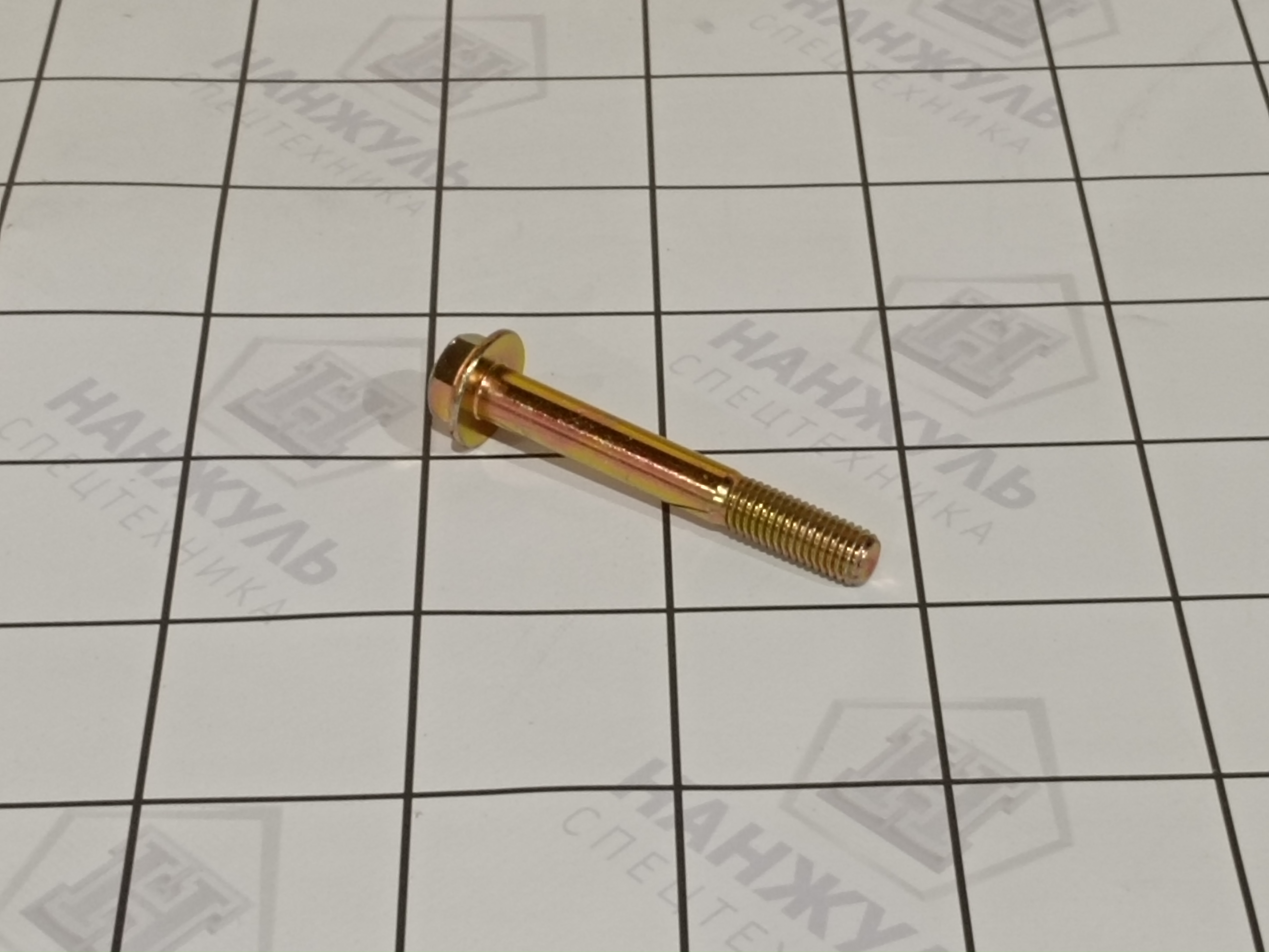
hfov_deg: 22.8
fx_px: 3153
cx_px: 634
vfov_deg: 17.2
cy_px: 476
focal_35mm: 86
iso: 921
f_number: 1.9
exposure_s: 1/33.3
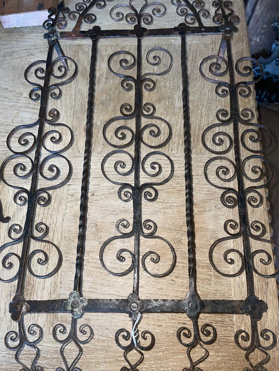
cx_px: 136
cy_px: 189
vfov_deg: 65.3
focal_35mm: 27
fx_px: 290
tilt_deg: -73.2
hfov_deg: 51.3
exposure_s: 1/25
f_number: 1.6
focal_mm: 4.2
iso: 50
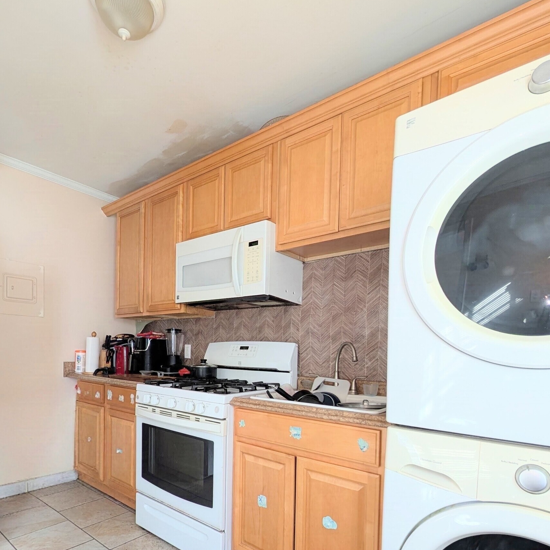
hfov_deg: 77.4
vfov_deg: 75.4
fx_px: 342
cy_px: 363
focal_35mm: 19
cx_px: 245
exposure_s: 1/58.4
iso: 53
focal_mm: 2.02
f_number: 1.7
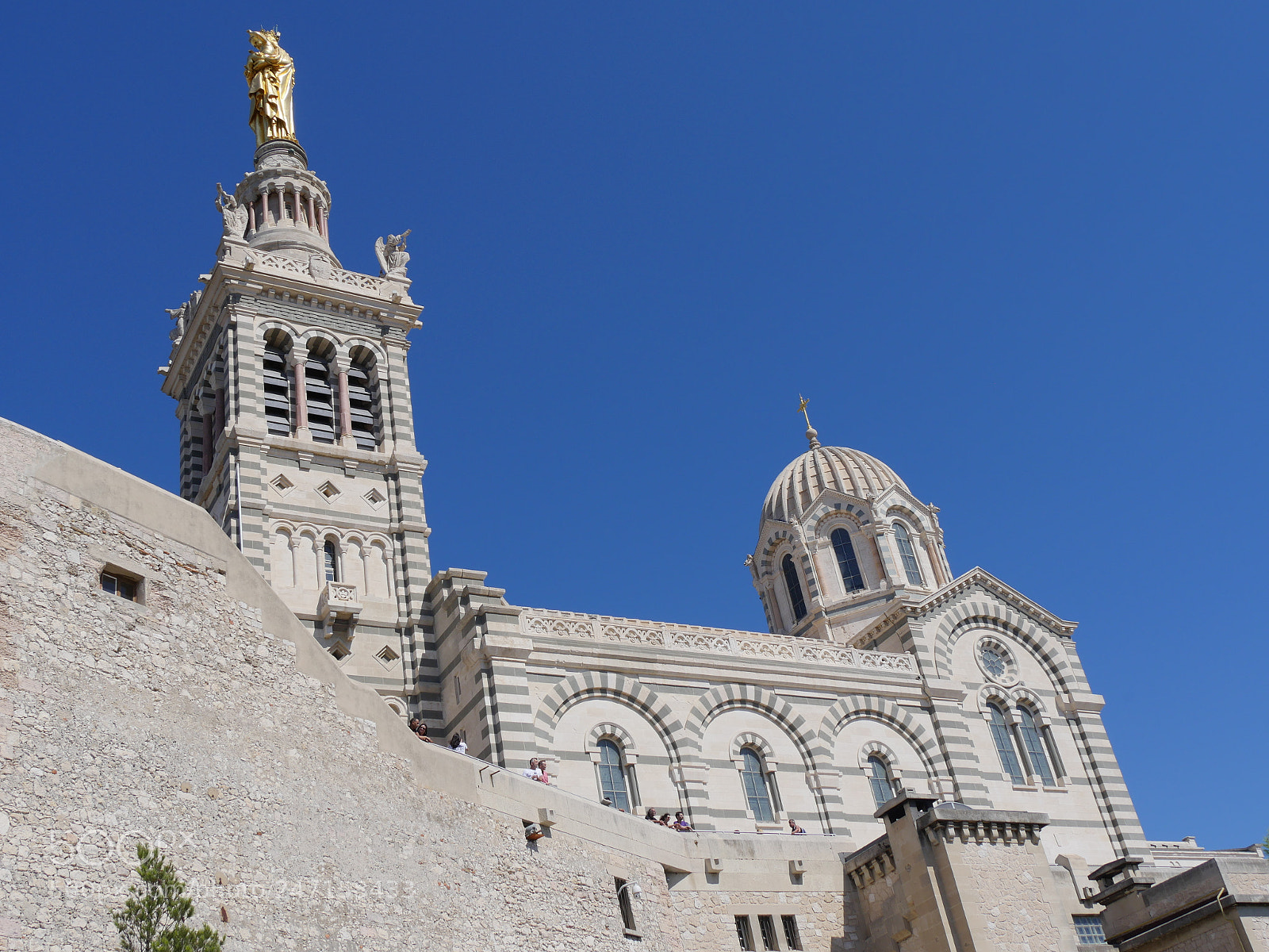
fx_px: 1393
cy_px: 476
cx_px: 634
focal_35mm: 38
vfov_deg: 37.7
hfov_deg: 49.0
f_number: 9
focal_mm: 19
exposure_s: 1/500
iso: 200
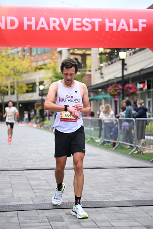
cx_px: 76
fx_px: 452
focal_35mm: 71
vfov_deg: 28.4
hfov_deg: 19.2
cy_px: 114
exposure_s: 1/1250
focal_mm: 71
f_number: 2.8
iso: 1600
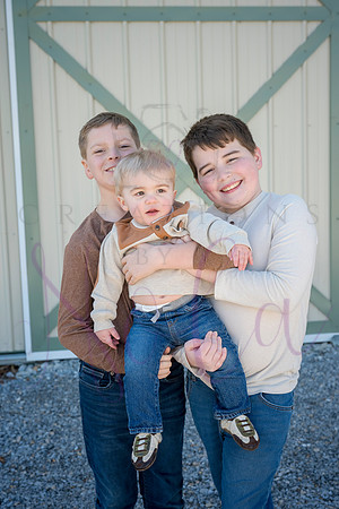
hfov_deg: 26.5
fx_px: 720
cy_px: 254
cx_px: 170
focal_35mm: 51
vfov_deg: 38.9
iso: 400
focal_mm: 51
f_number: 5.6
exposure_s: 1/640
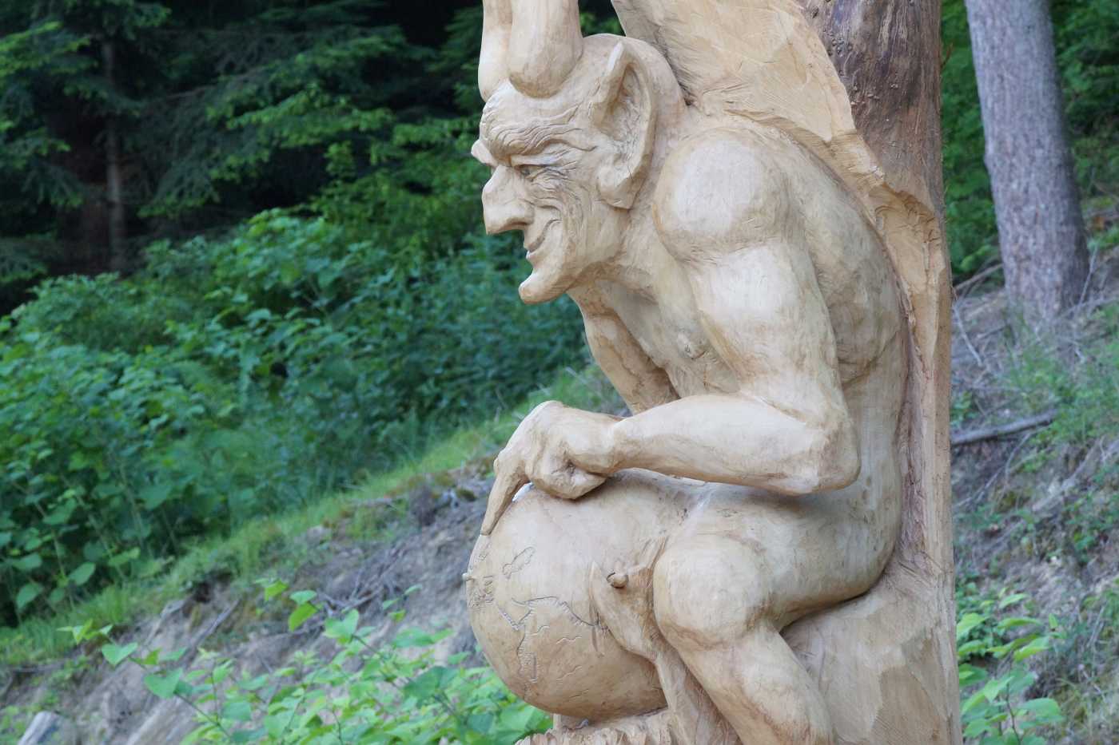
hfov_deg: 8.6
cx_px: 560
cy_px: 372
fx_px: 7459
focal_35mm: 240
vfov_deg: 5.7
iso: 1600
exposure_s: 1/80
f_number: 10
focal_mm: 160
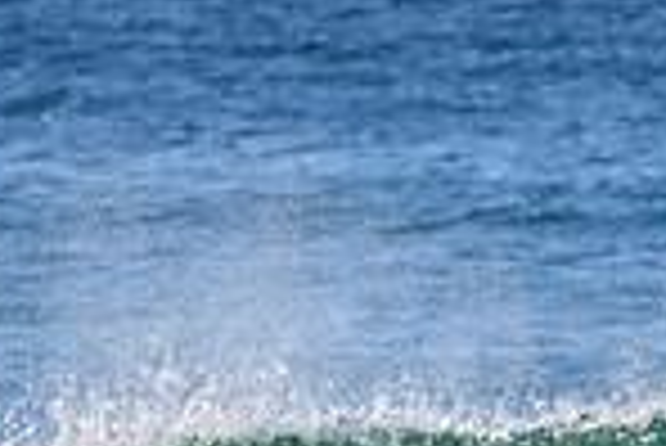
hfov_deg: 1.1
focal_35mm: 1959
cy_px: 777
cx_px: 590
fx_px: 36276
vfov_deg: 0.7
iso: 1100
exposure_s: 1/1600
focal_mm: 500
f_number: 11
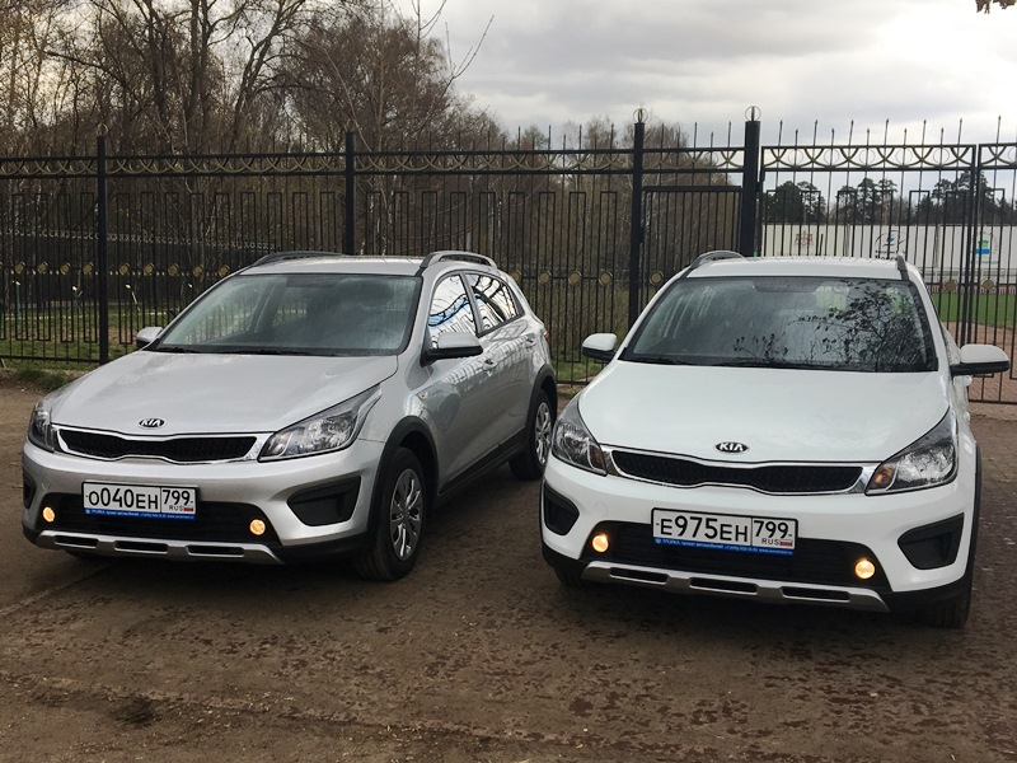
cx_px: 508
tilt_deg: -5.6
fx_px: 852
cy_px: 382
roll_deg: -0.3
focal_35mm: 29
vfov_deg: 48.2
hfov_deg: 61.7
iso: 25
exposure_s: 1/523
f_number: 2.2
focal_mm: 4.15
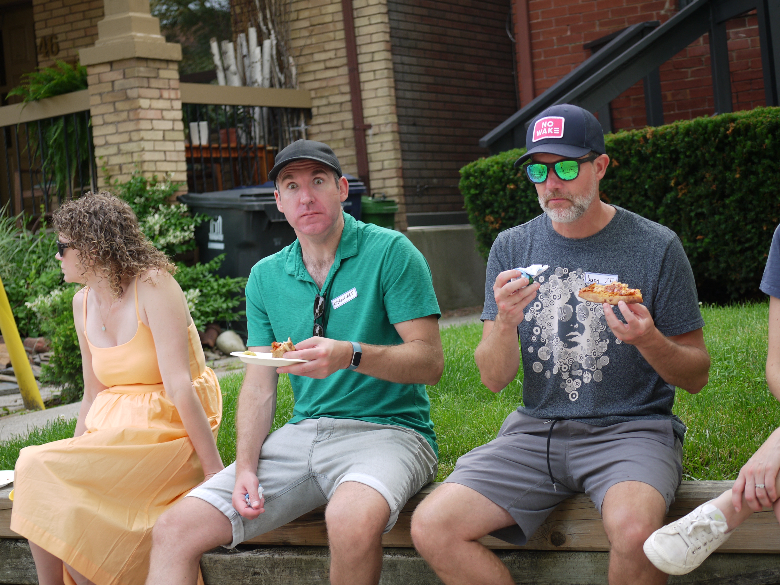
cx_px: 390
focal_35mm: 70
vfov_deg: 21.0
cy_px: 292
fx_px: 1577
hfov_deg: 27.8
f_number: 3.2
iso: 100
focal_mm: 35
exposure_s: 1/160
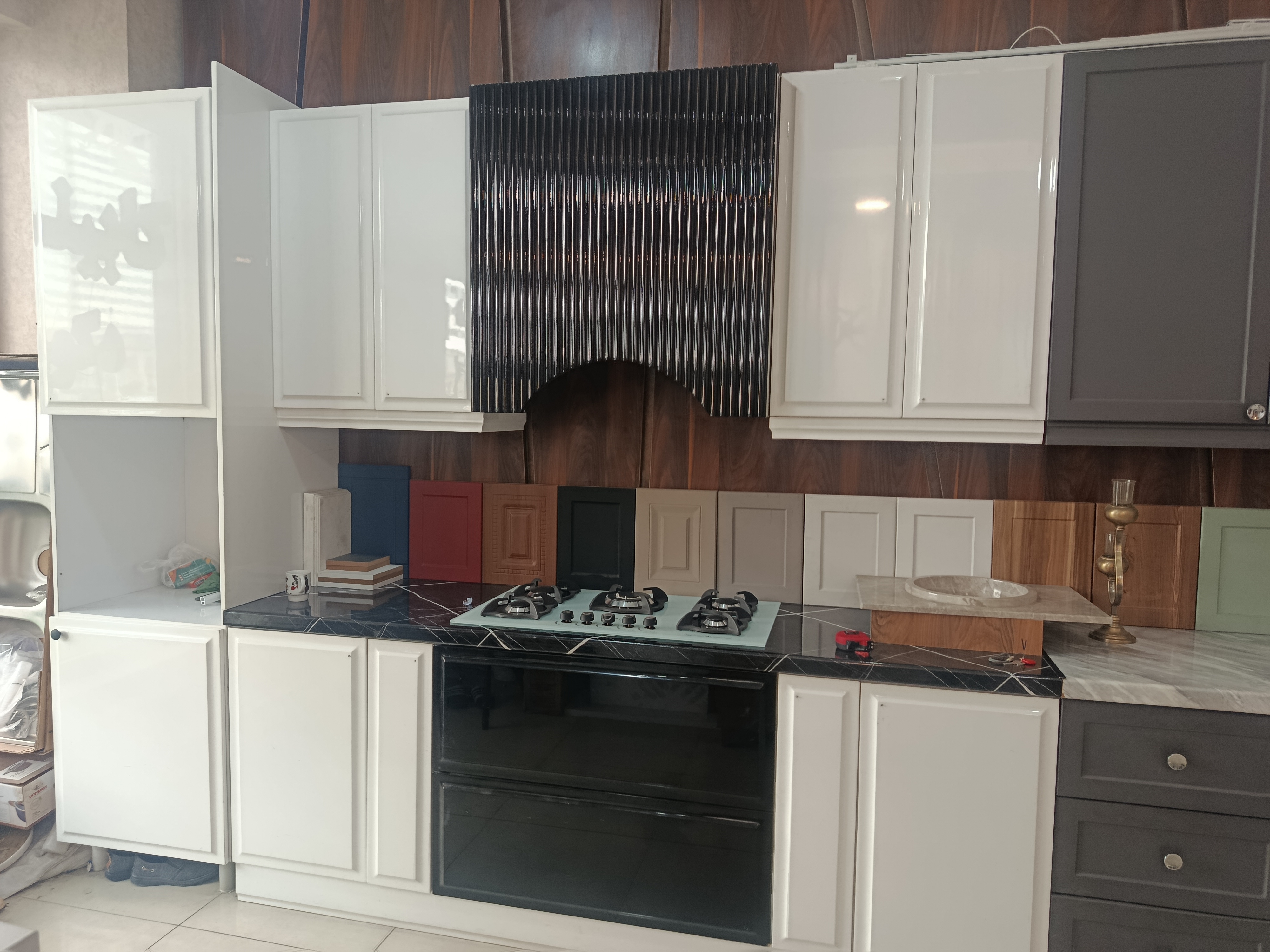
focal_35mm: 24
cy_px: 476
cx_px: 635
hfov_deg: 71.6
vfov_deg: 56.8
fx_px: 881
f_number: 1.7
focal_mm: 5.24
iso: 444
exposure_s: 1/100
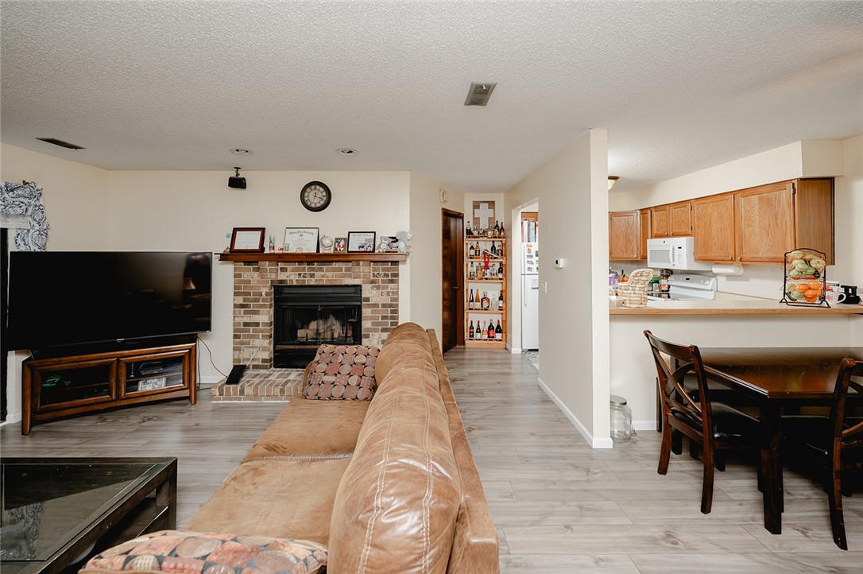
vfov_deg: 81.1
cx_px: 432
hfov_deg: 104.3
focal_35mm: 14
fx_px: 335
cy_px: 287
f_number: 3.2
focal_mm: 14
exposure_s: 1/160
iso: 250
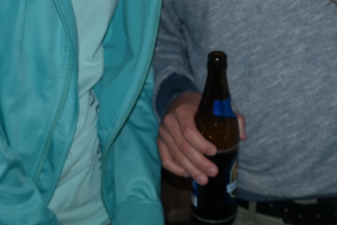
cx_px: 214
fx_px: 833
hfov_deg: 22.8
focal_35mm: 89
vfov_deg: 14.7
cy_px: -67
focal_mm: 22
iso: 400
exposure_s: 1/40
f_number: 4
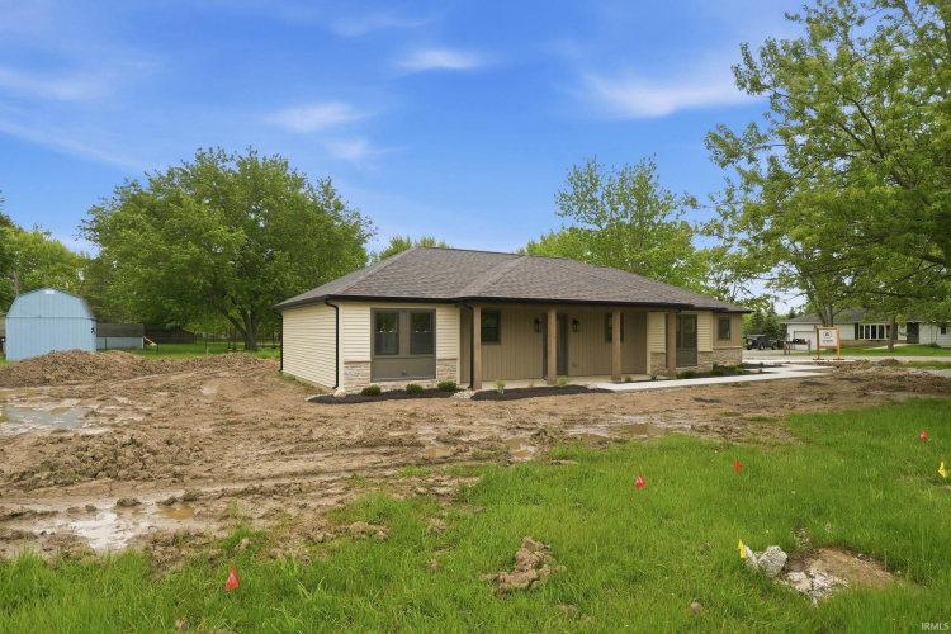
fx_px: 555
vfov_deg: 59.5
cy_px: 317
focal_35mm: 21
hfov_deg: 81.2
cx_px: 476
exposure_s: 1/160
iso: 100
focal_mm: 14.5
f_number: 6.3
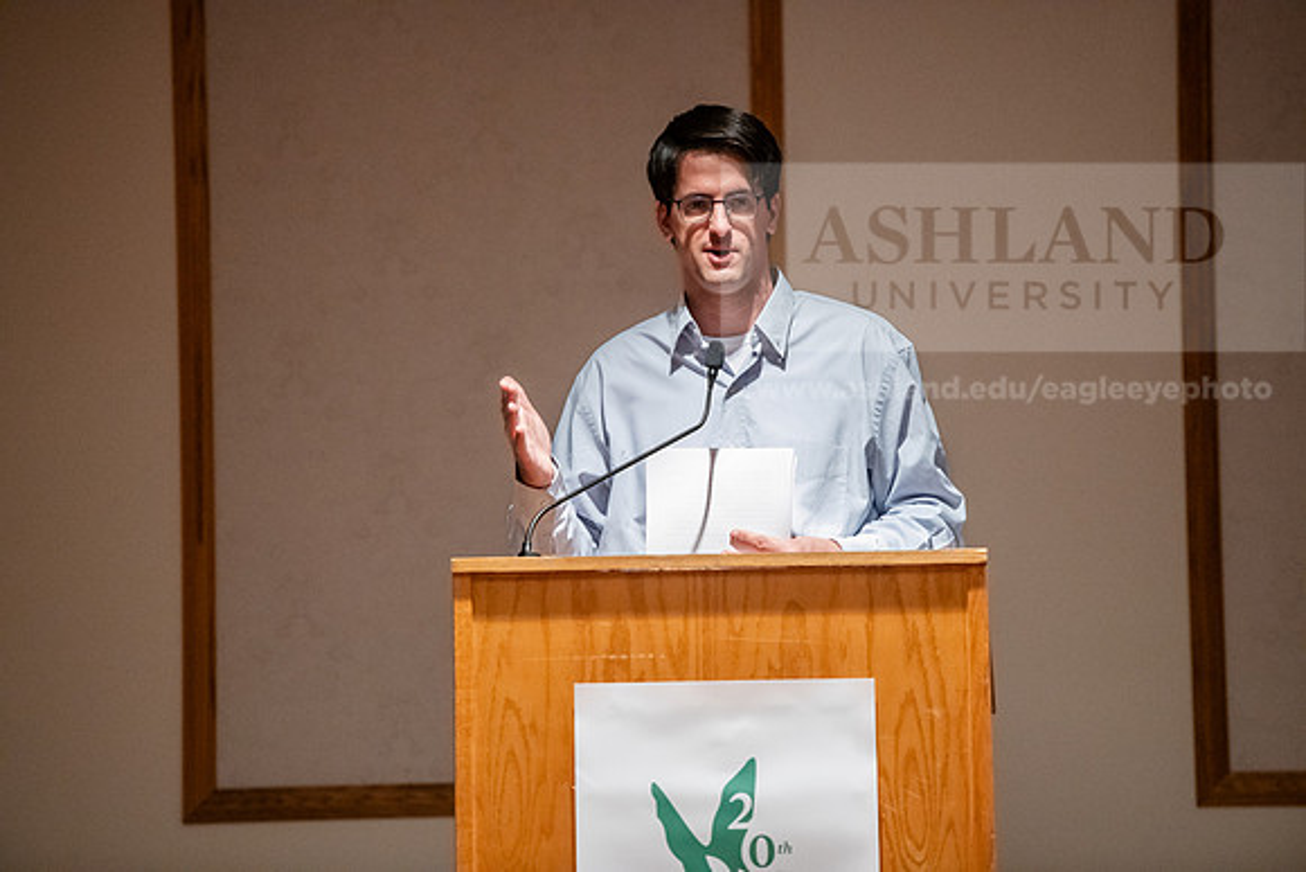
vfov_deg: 7.6
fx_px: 6531
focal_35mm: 180
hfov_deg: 11.4
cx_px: 653
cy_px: 436
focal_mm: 180
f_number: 3.2
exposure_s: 1/200
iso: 3200
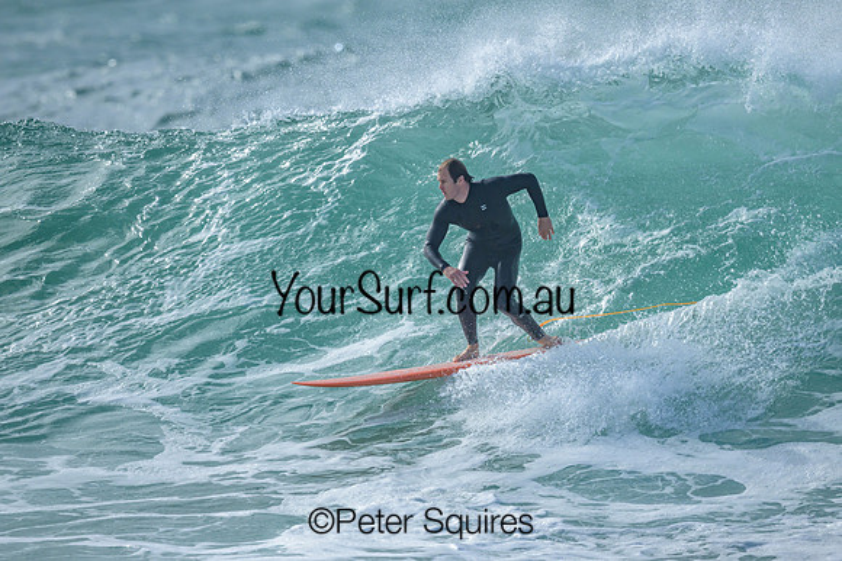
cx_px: 475
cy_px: 231
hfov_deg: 1.9
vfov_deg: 1.3
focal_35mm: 1098
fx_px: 25685
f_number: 6.3
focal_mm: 800
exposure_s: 1/2000
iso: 200
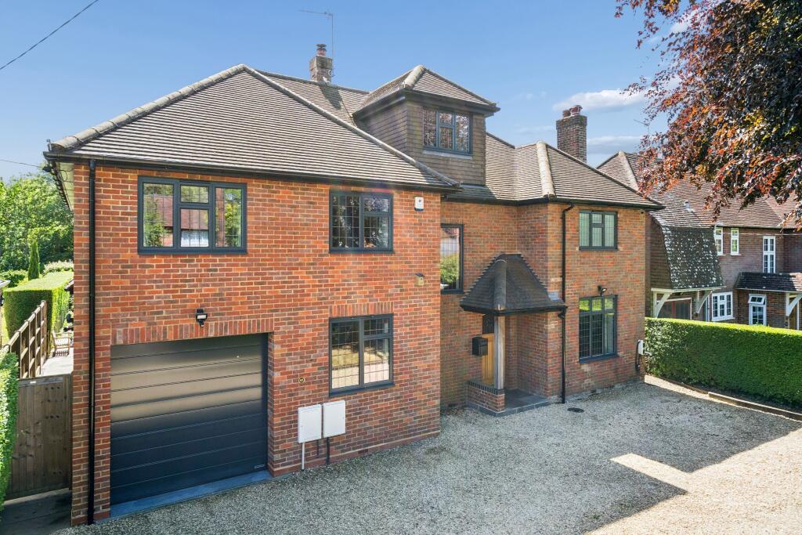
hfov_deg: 78.6
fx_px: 490
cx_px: 401
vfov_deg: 57.2
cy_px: 268
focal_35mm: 22
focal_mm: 22
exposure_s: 1/200
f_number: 11
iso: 640
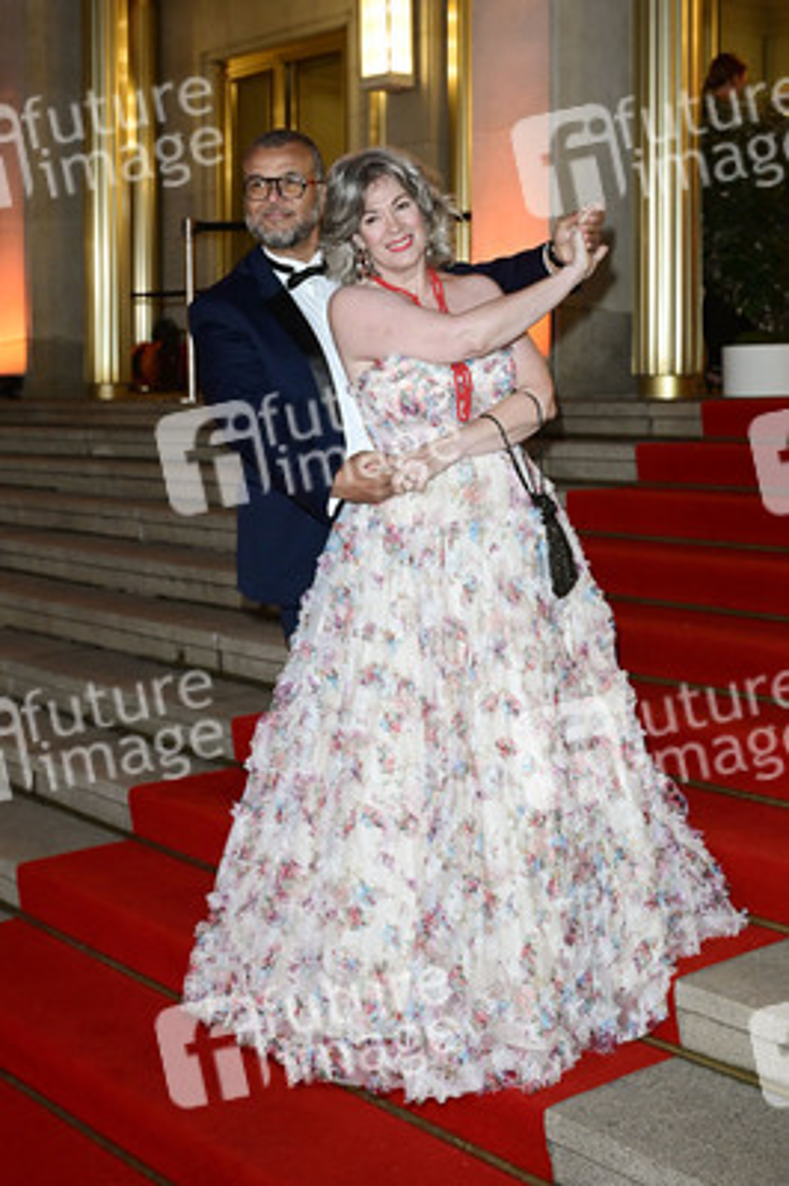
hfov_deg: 34.2
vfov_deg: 49.6
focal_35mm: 39
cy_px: 593
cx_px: 394
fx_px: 1284
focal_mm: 39
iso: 5000
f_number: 4.5
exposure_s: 1/200
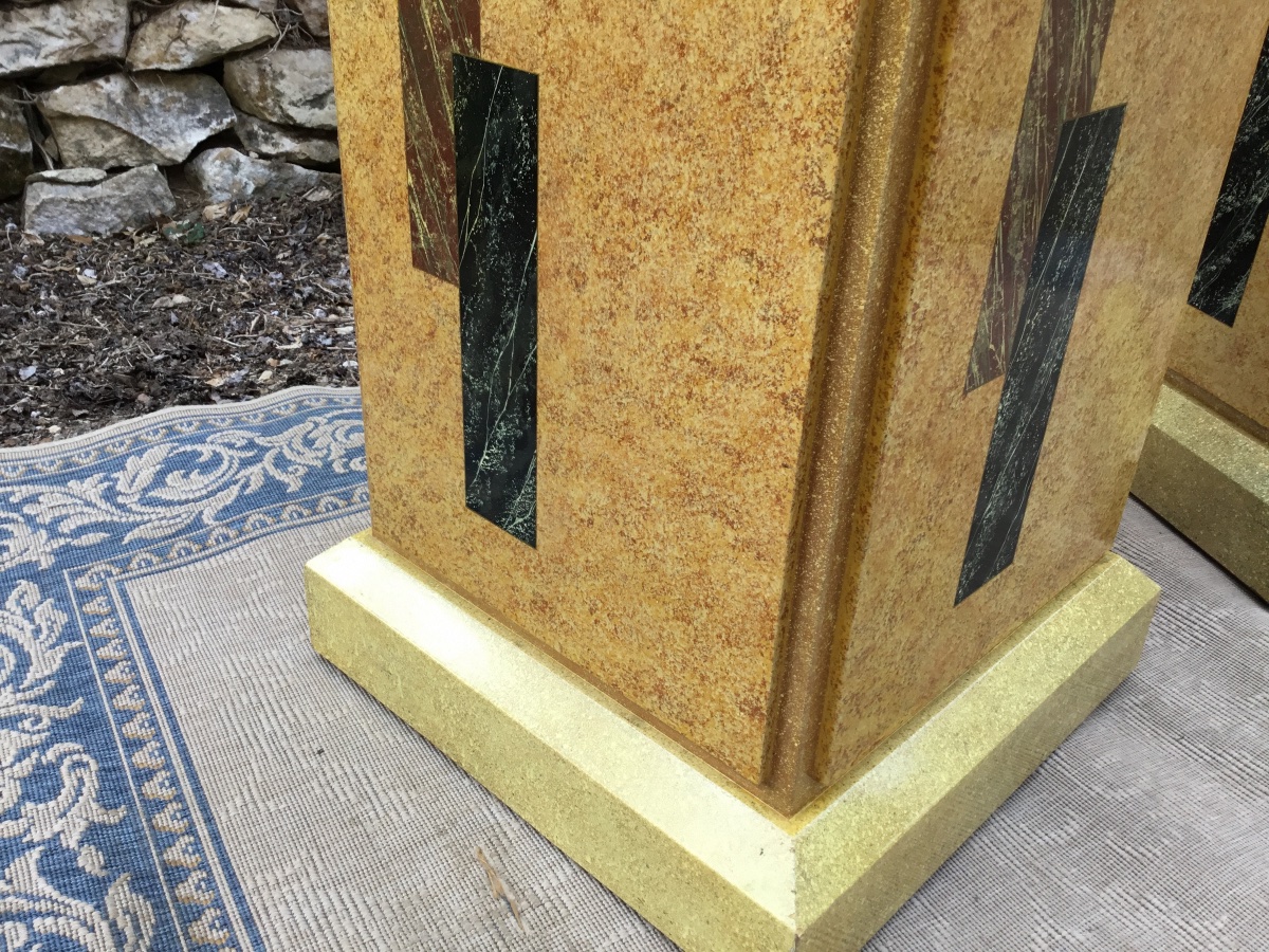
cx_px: 634
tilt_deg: -27.6
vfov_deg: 45.4
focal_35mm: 31
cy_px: 476
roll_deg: +0.0
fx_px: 1136
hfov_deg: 58.4
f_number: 2.4
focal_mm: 3.3
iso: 25
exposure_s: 1/100
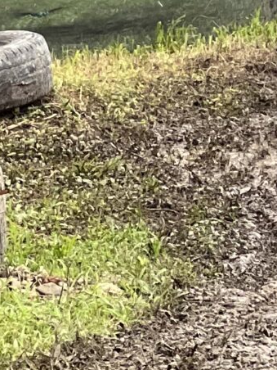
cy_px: 39
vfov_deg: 4.5
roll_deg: +3.4
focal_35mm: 436
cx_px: 467
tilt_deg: -1.7
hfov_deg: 3.4
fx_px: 4652
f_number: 2.8
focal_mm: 9
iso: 64
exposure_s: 1/121
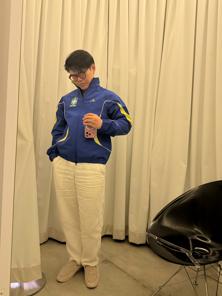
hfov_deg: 56.8
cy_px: 148
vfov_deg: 71.6
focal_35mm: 24
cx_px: 111
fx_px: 205
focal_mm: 6.76
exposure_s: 1/60
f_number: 1.78
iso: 640
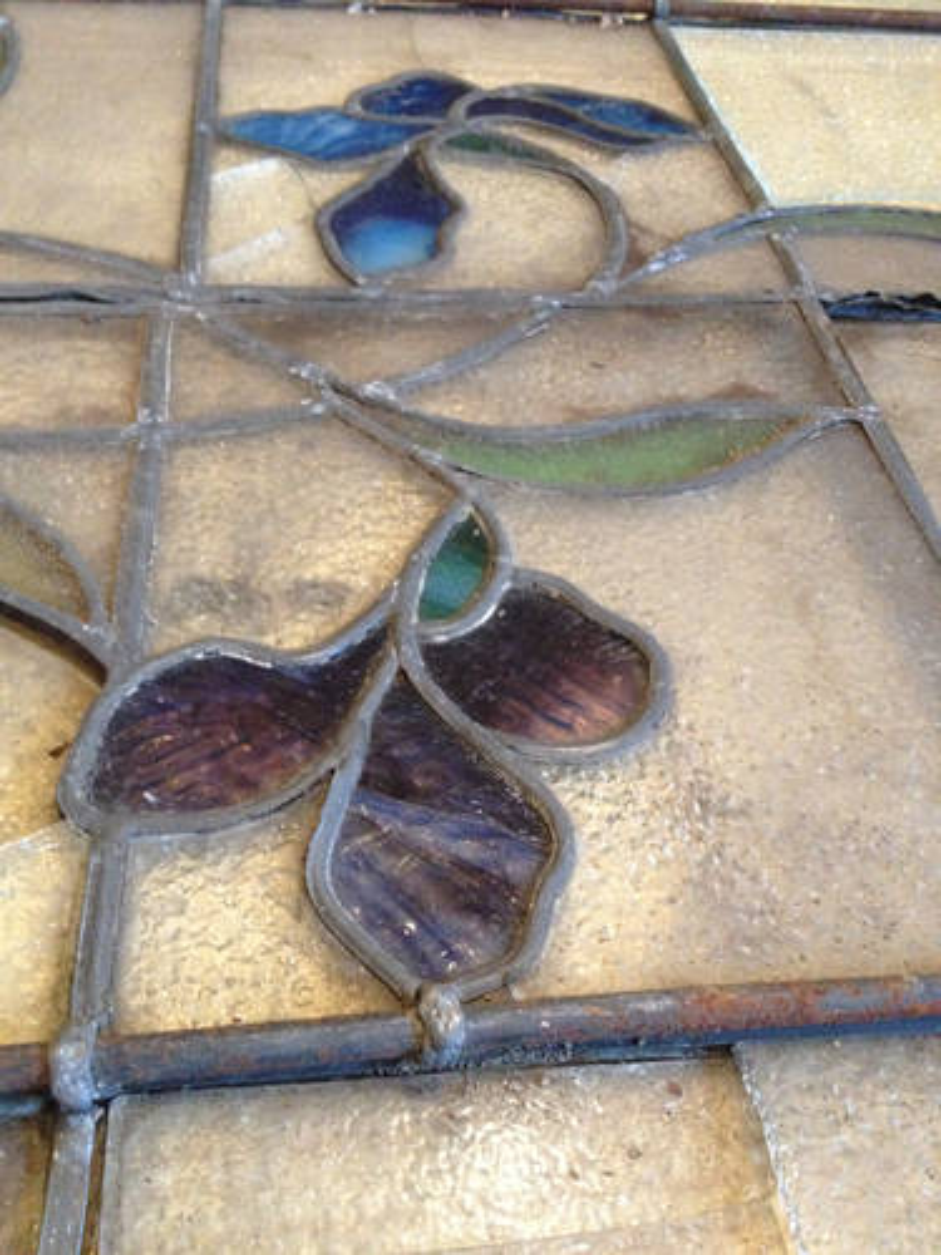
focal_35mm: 35
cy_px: 628
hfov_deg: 40.7
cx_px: 470
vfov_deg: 52.6
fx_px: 1269
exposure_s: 1/17
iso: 500
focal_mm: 4.28
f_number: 2.4
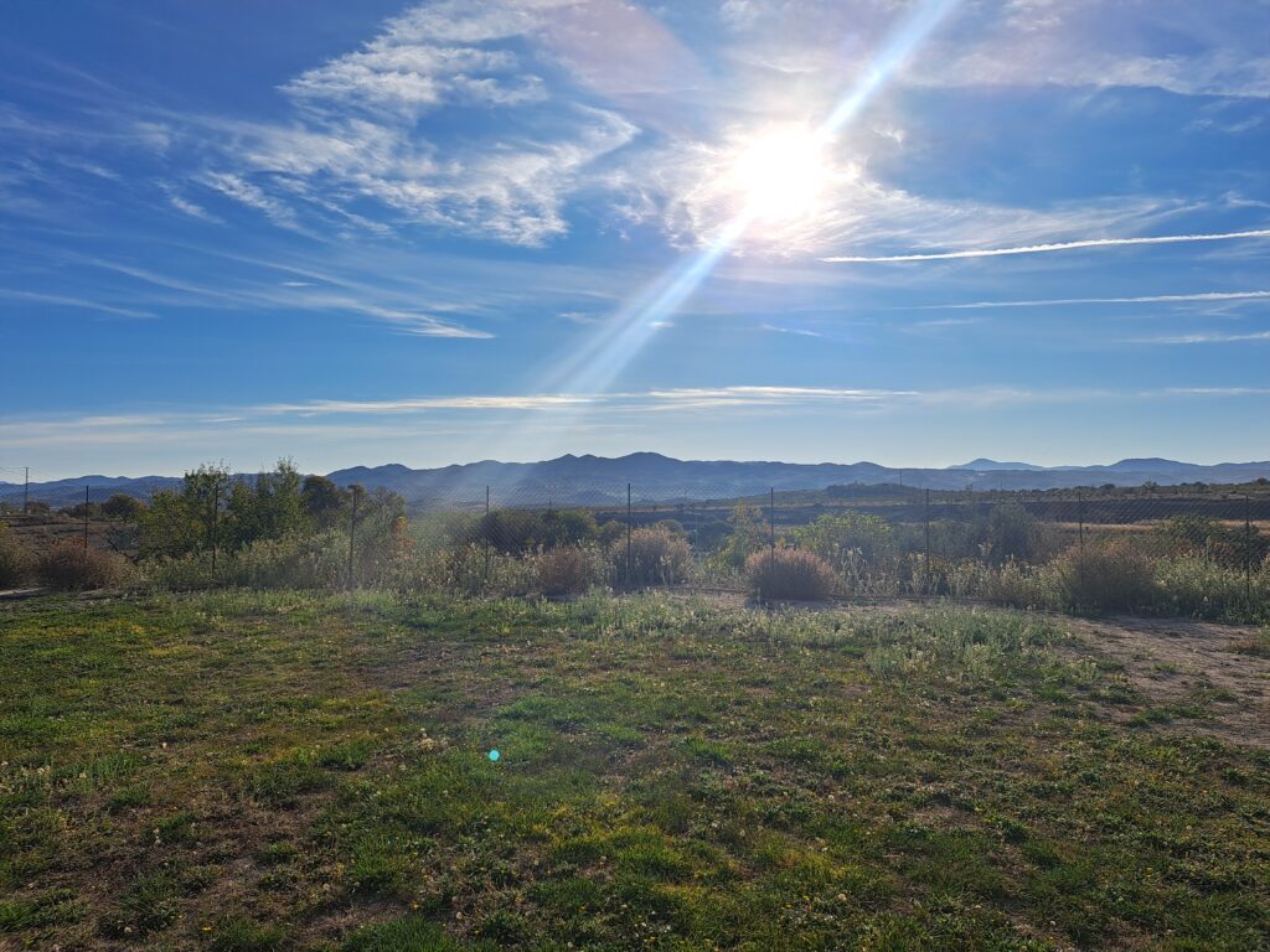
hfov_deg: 71.6
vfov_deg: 56.8
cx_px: 635
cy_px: 476
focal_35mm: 24
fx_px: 881
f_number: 1.8
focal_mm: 5.23
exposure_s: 1/4950
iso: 50
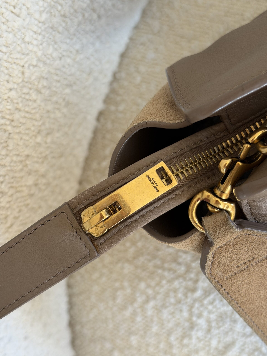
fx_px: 494
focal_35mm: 48
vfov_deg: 39.7
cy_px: 178
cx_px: 134
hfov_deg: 30.3
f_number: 1.78
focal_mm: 6.76
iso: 100
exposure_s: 1/84
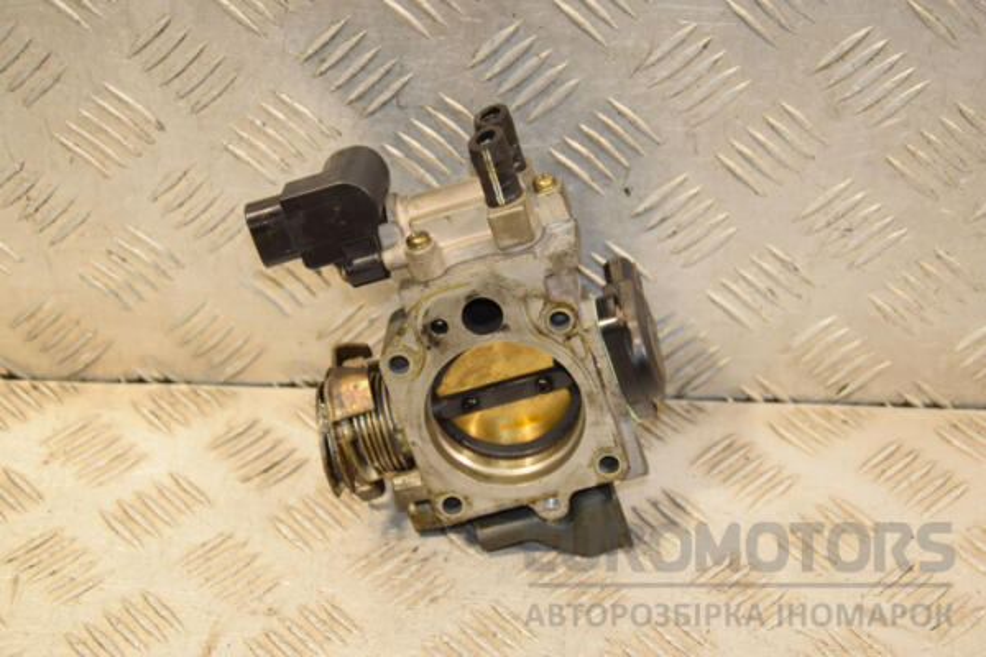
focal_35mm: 87
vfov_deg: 15.7
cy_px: 328
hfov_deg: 23.4
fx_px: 2383
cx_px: 493
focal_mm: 58
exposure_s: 1/200
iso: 800
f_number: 6.3
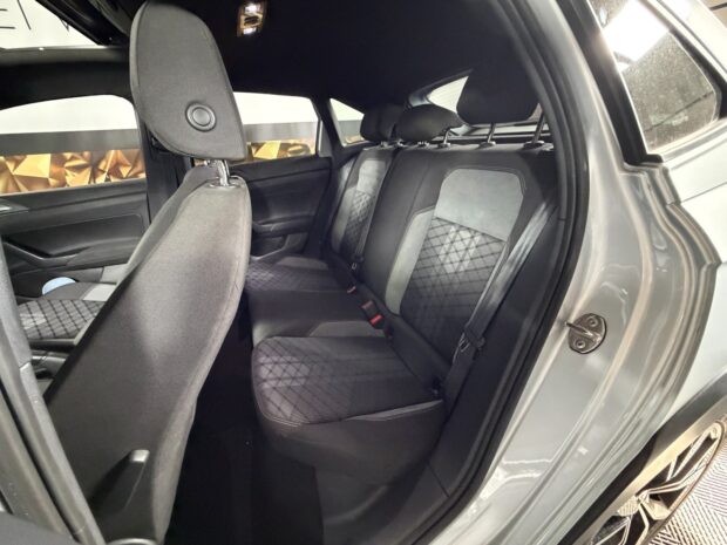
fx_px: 294
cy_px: 272
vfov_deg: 85.7
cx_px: 364
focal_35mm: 14
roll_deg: +3.2
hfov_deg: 102.1
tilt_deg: -24.2
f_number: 2.2
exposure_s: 1/58
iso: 1250
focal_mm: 2.22
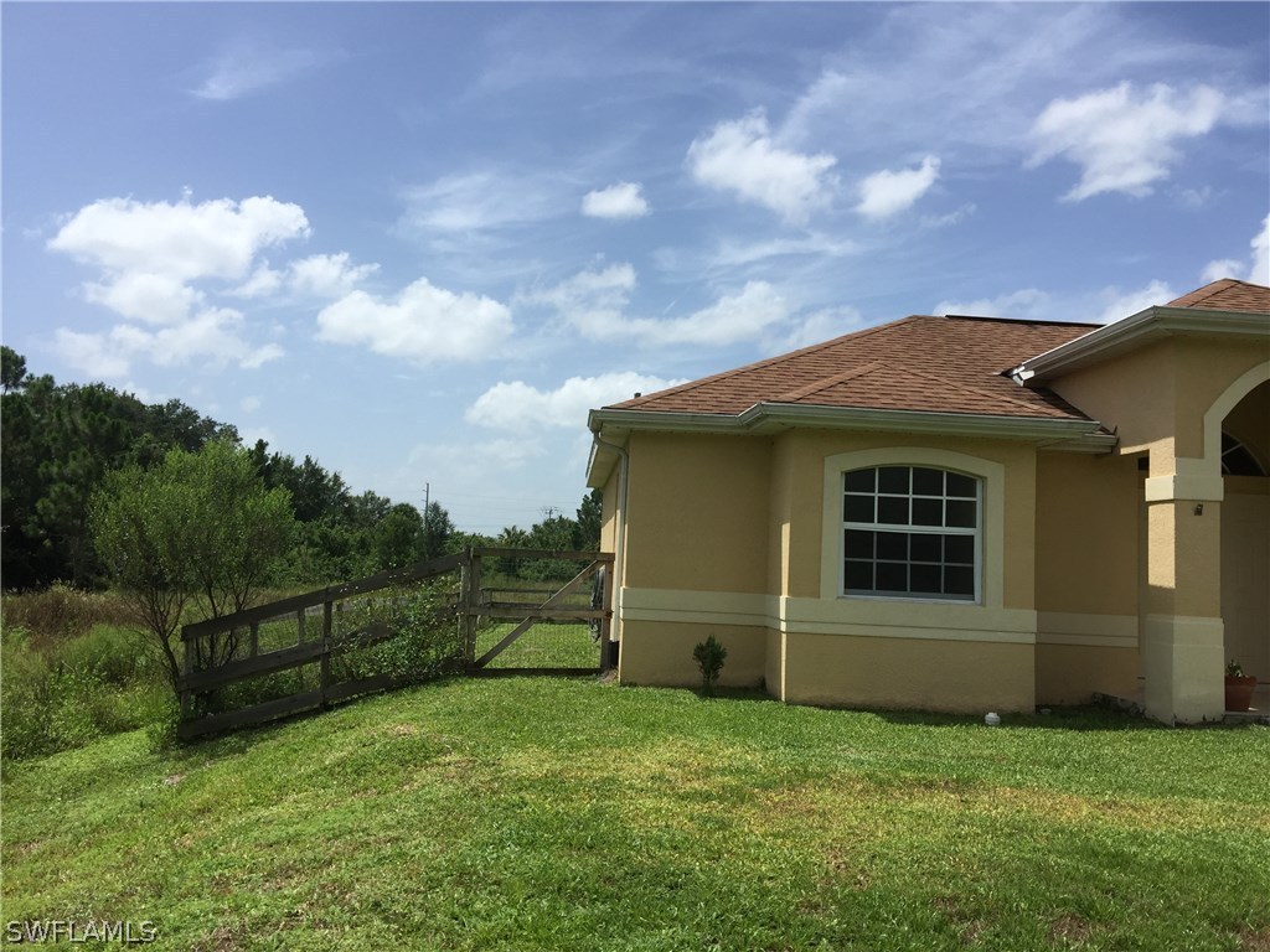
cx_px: 635
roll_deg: -4.6
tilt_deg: +5.8
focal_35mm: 29
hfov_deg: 61.7
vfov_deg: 48.2
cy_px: 476
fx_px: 1064
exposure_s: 1/2475
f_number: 2.2
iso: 32
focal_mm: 4.15
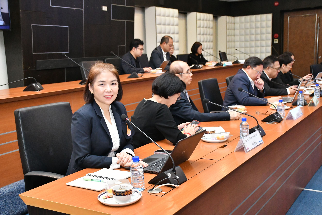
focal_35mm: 48
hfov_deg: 41.1
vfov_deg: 28.1
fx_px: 429
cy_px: 108
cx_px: 161
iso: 5000
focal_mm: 32
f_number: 6.3
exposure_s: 1/160
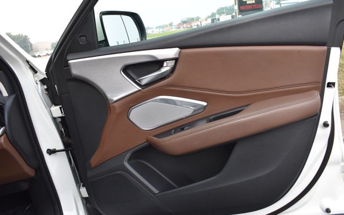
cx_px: 172
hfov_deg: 66.5
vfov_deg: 44.5
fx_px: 262
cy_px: 107
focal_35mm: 28
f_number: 6.3
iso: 200
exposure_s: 1/200
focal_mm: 18
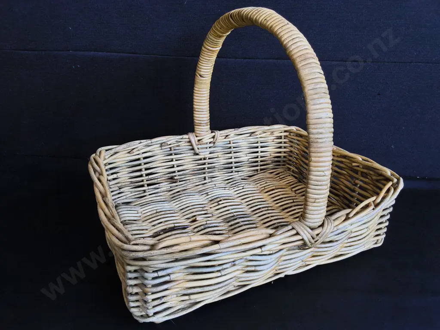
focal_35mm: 27
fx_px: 343
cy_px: 165
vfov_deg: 51.4
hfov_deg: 65.3
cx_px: 220
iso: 160
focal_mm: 2.87
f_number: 2
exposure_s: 1/100
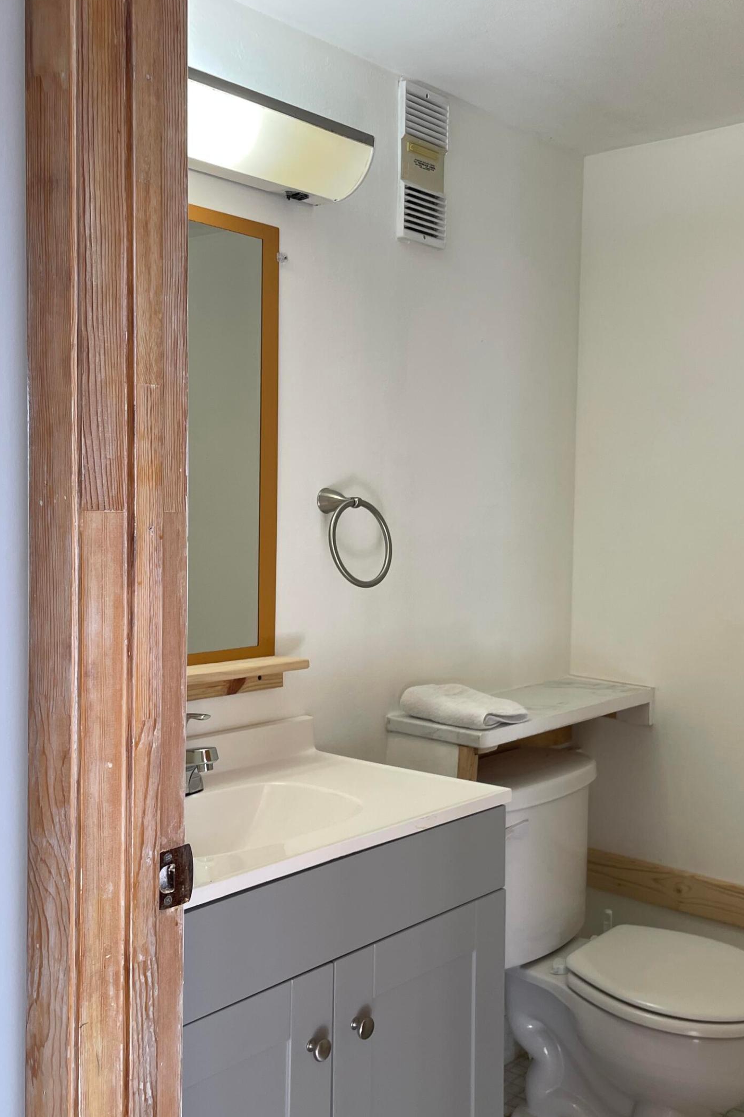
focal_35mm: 37
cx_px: 460
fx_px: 1147
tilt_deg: -3.4
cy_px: 549
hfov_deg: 35.8
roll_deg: -1.1
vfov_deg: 51.9
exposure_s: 1/120
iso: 40
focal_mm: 4.2
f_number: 1.6
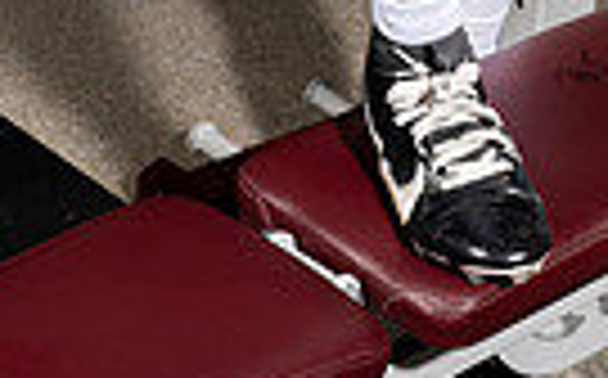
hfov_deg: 15.3
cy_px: -526
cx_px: 477
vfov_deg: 8.7
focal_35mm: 136
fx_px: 2251
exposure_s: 1/250
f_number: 8
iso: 200
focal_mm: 40
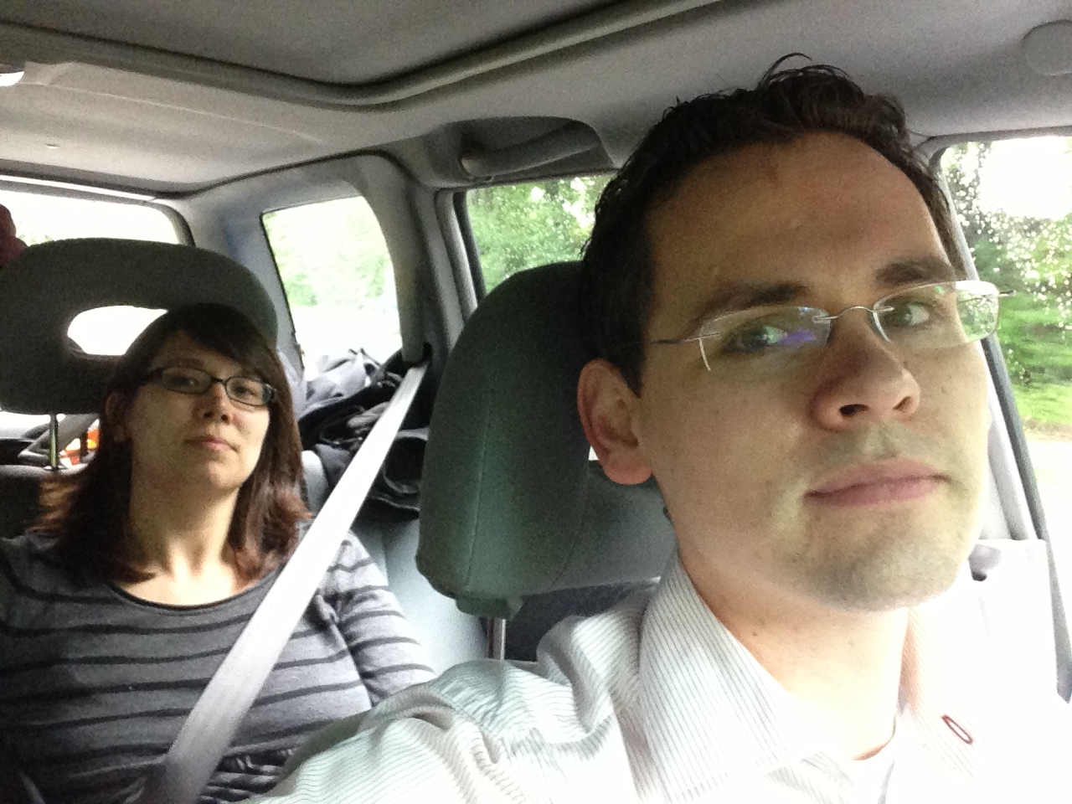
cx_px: 536
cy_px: 402
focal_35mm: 35
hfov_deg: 52.6
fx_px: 1084
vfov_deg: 40.7
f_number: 2.4
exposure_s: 1/24
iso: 250
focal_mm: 2.18
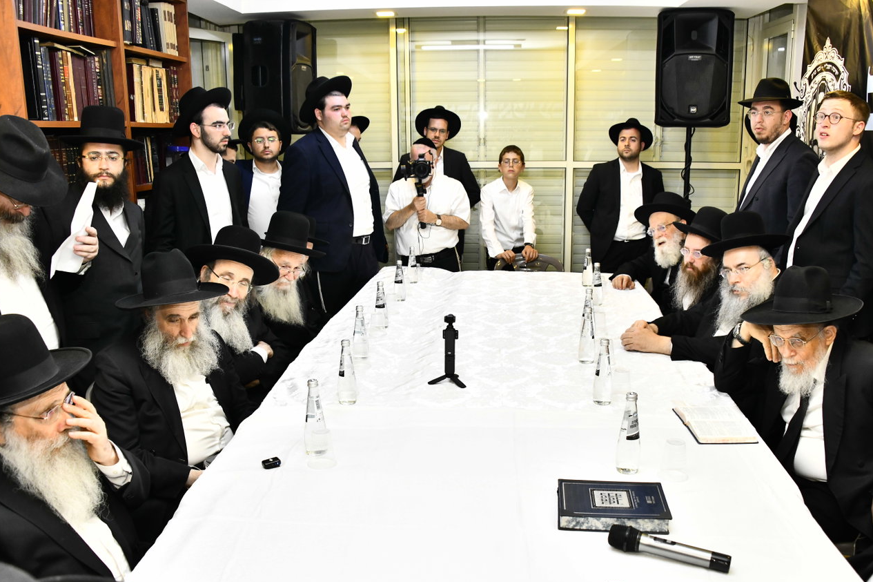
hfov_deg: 60.3
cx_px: 440
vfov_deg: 42.3
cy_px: 321
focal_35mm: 31
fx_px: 752
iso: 1600
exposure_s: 1/100
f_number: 5.6
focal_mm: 28
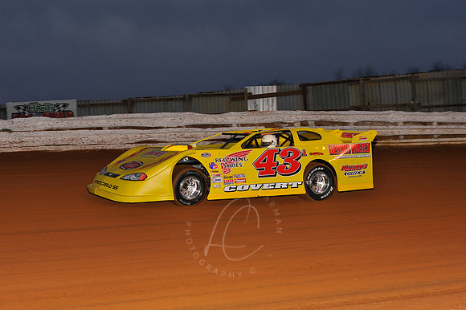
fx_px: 1035
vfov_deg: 17.0
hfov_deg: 25.4
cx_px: 233
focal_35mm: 80
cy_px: 155
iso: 500
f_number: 7.1
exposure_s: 1/250
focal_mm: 80
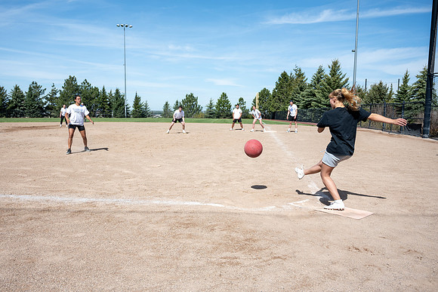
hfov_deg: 59.7
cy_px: 153
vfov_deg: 41.9
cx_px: 204
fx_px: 381
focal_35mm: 31
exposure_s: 1/2000
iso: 100
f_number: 4
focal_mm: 24
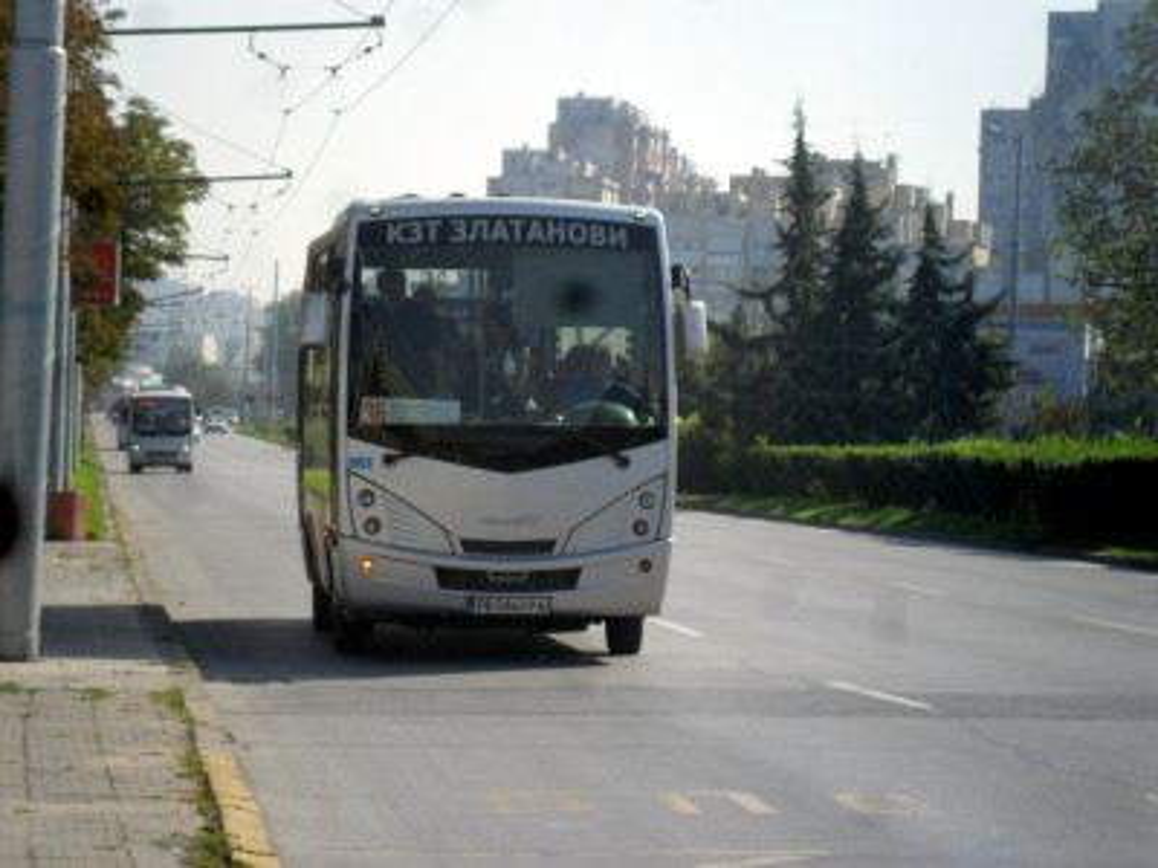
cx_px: 579
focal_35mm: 135
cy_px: 434
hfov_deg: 14.6
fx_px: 4516
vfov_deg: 11.0
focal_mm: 24.5
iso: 100
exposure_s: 1/500
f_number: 5.9
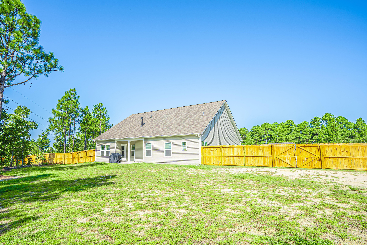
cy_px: 122
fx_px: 194
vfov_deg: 64.6
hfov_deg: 86.9
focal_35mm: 19
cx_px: 184
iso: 50
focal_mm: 19
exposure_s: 1/80
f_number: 7.1
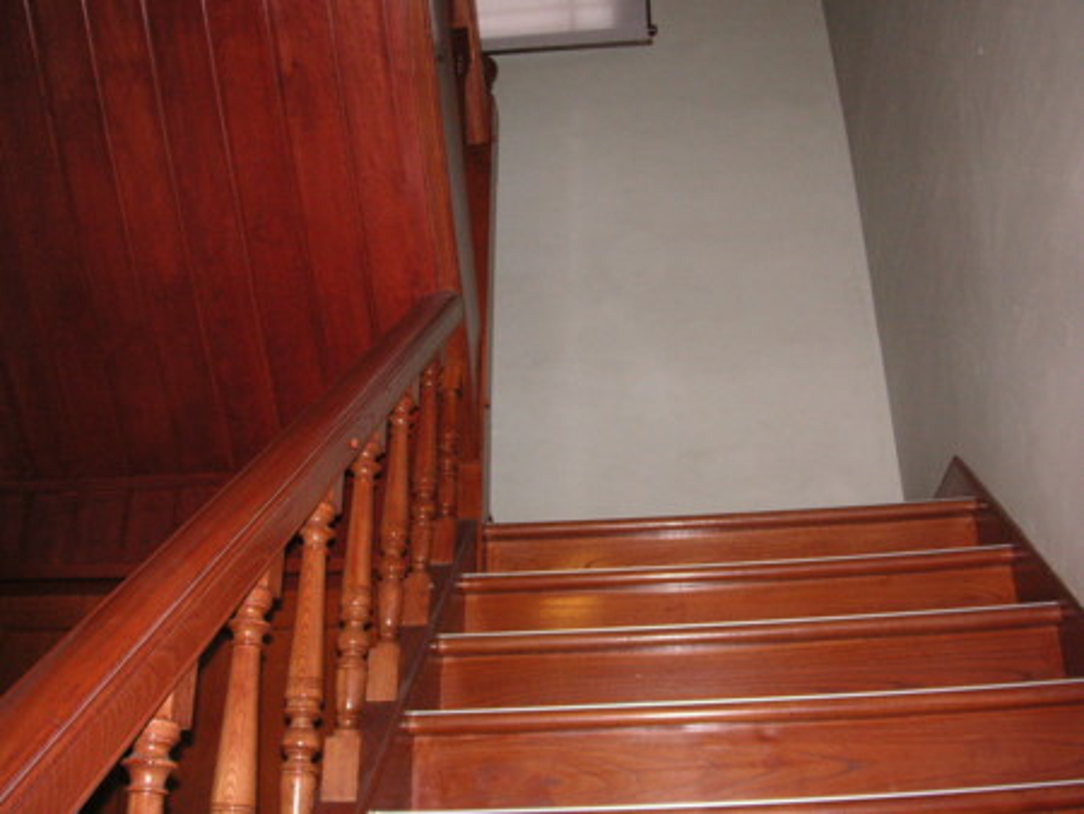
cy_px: 407
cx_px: 542
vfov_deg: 38.7
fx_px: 1159
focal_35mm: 37
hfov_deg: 50.1
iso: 160
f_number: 2.8
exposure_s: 1/45
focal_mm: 6.1
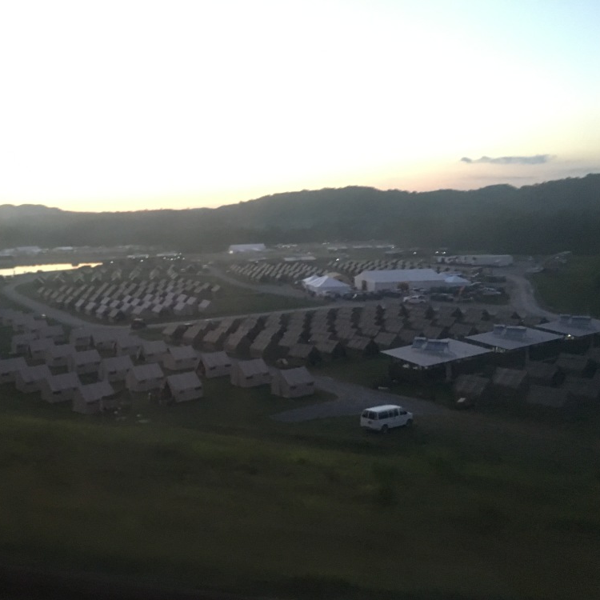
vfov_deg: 47.2
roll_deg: +2.7
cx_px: 225
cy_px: 306
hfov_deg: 46.8
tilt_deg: -3.9
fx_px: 686
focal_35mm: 35
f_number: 2.2
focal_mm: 4.15
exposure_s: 1/15
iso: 250
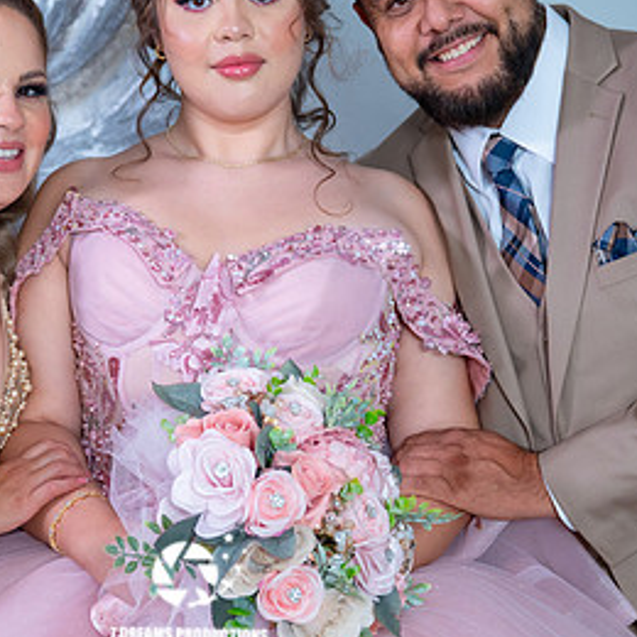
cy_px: 245
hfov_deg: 20.8
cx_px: 189
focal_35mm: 83
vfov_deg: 20.9
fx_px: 1728
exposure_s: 1/60
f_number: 4
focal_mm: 43
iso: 1250
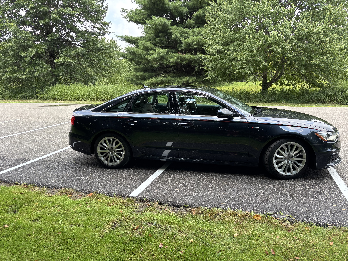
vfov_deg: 53.1
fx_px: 261
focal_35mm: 26
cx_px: 174
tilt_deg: -10.3
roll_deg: +1.3
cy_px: 130
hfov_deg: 67.3
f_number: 1.6
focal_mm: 5.96
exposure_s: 1/360
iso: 50
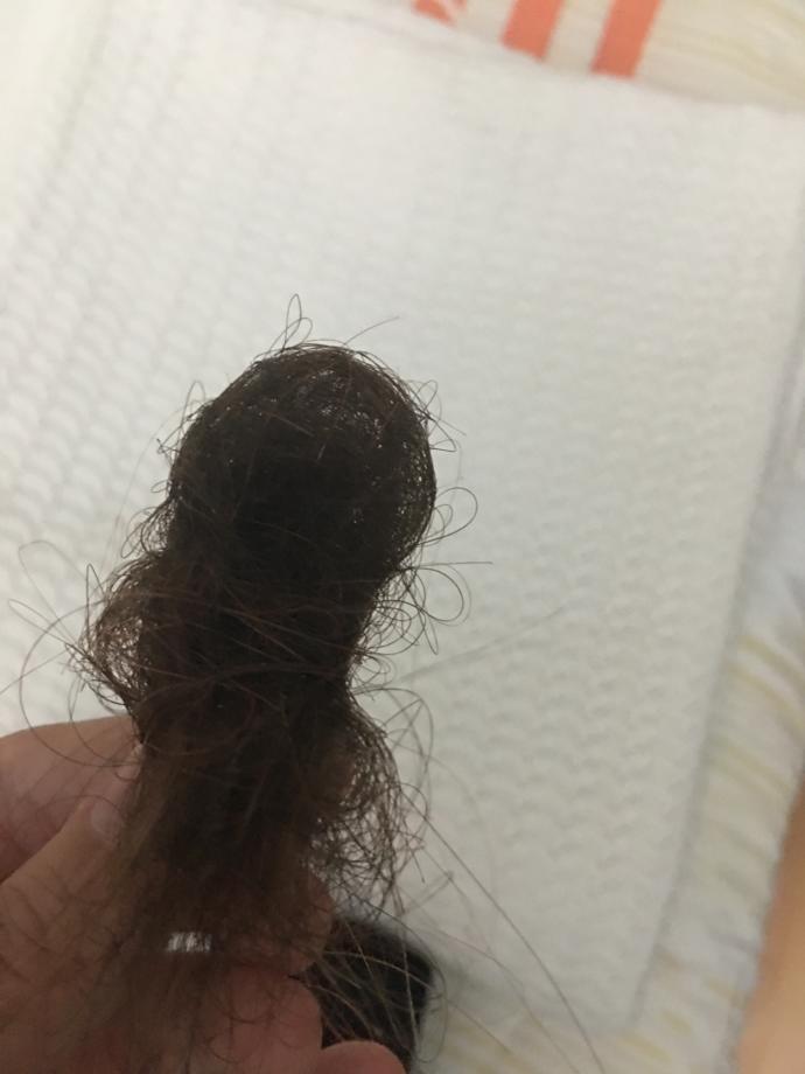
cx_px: 402
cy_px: 537
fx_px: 899
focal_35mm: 29
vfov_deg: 61.7
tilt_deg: -78.3
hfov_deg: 48.2
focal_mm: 4.15
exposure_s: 1/8
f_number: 2.2
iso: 160
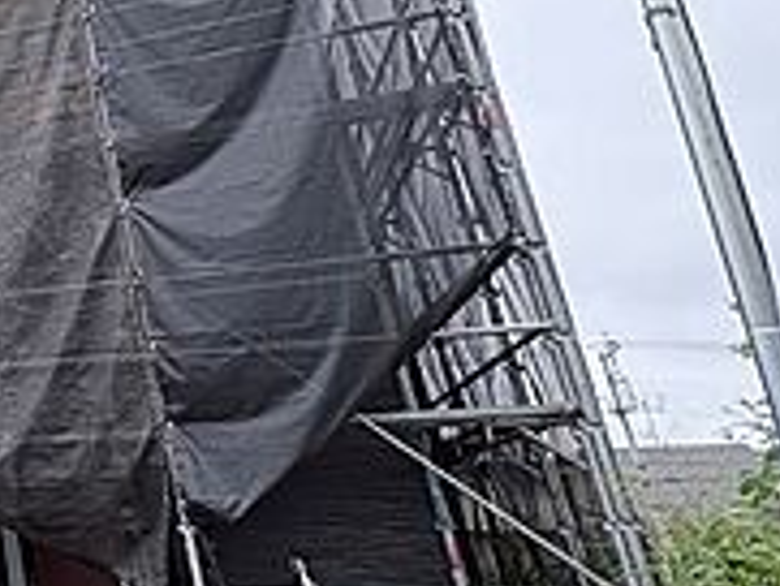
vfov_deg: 29.9
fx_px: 1082
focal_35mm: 48
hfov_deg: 25.6
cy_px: 162
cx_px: -474
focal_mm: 2.22
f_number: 2.2
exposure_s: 1/136
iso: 125
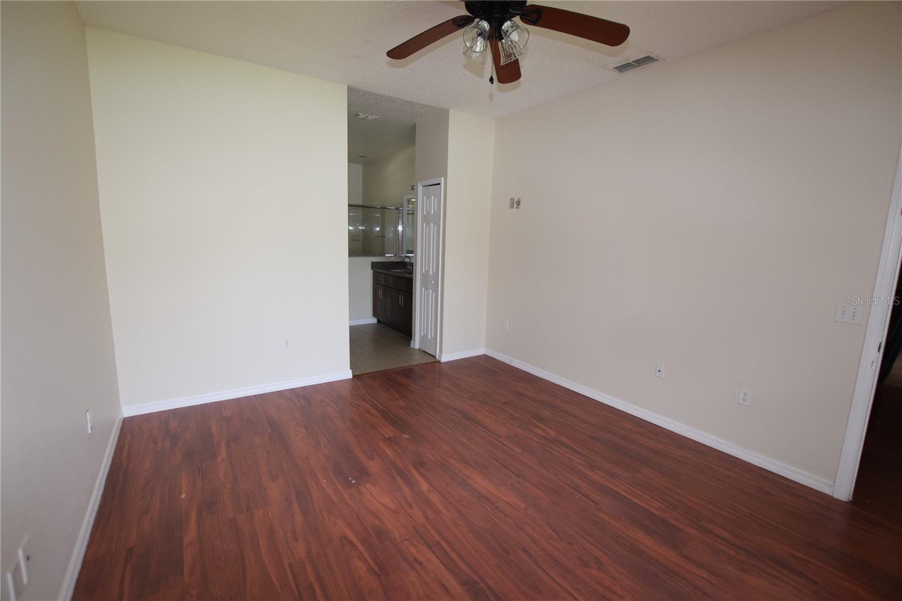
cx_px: 451
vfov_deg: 77.3
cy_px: 300
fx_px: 376
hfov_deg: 100.4
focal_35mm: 15
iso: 800
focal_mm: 10
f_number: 5.6
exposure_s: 1/125
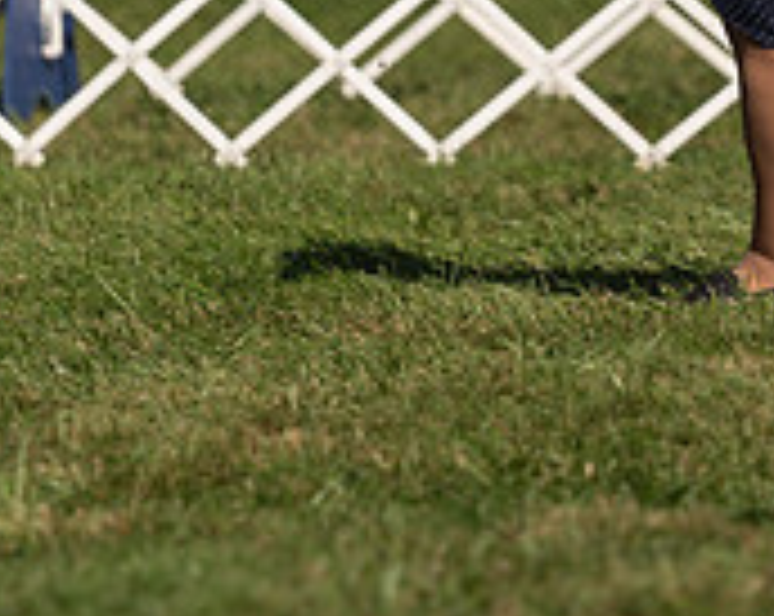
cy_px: -252
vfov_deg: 2.1
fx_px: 16877
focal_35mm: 738
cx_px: 911
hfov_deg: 2.6
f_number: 3.2
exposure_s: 1/2500
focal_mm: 200
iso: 100
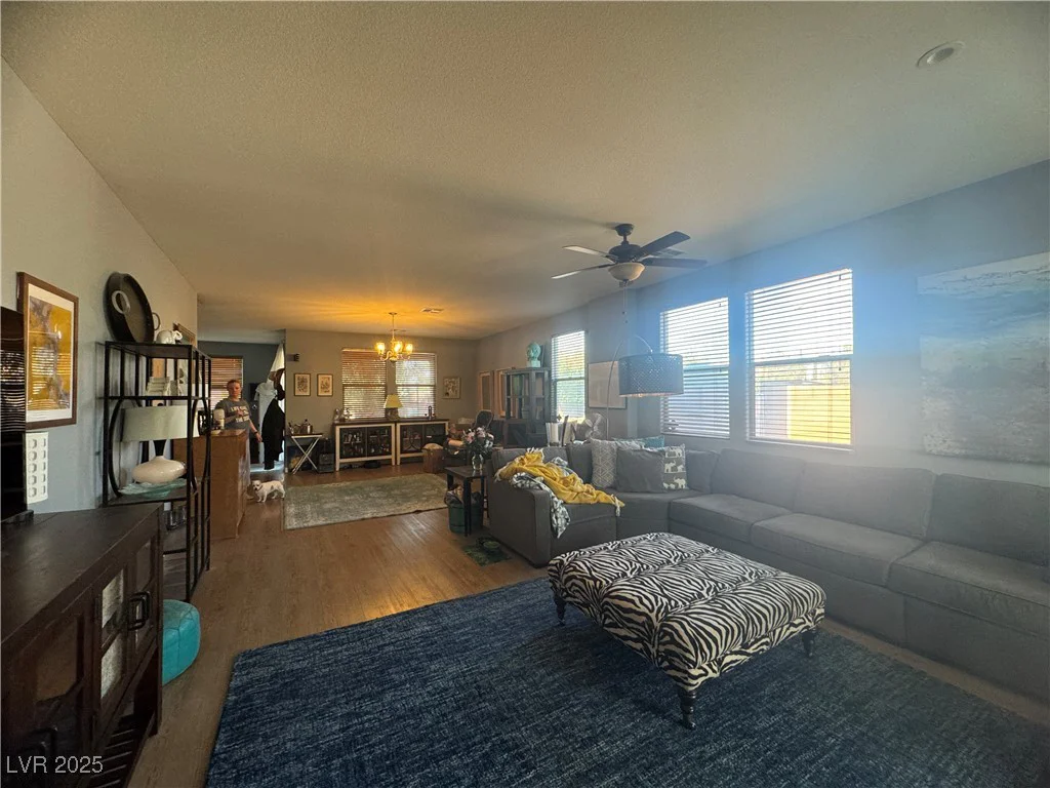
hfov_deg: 102.1
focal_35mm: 14
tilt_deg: -0.1
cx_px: 525
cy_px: 394
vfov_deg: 85.7
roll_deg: +0.6
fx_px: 425
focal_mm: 2.22
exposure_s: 1/99
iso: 250
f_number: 2.2
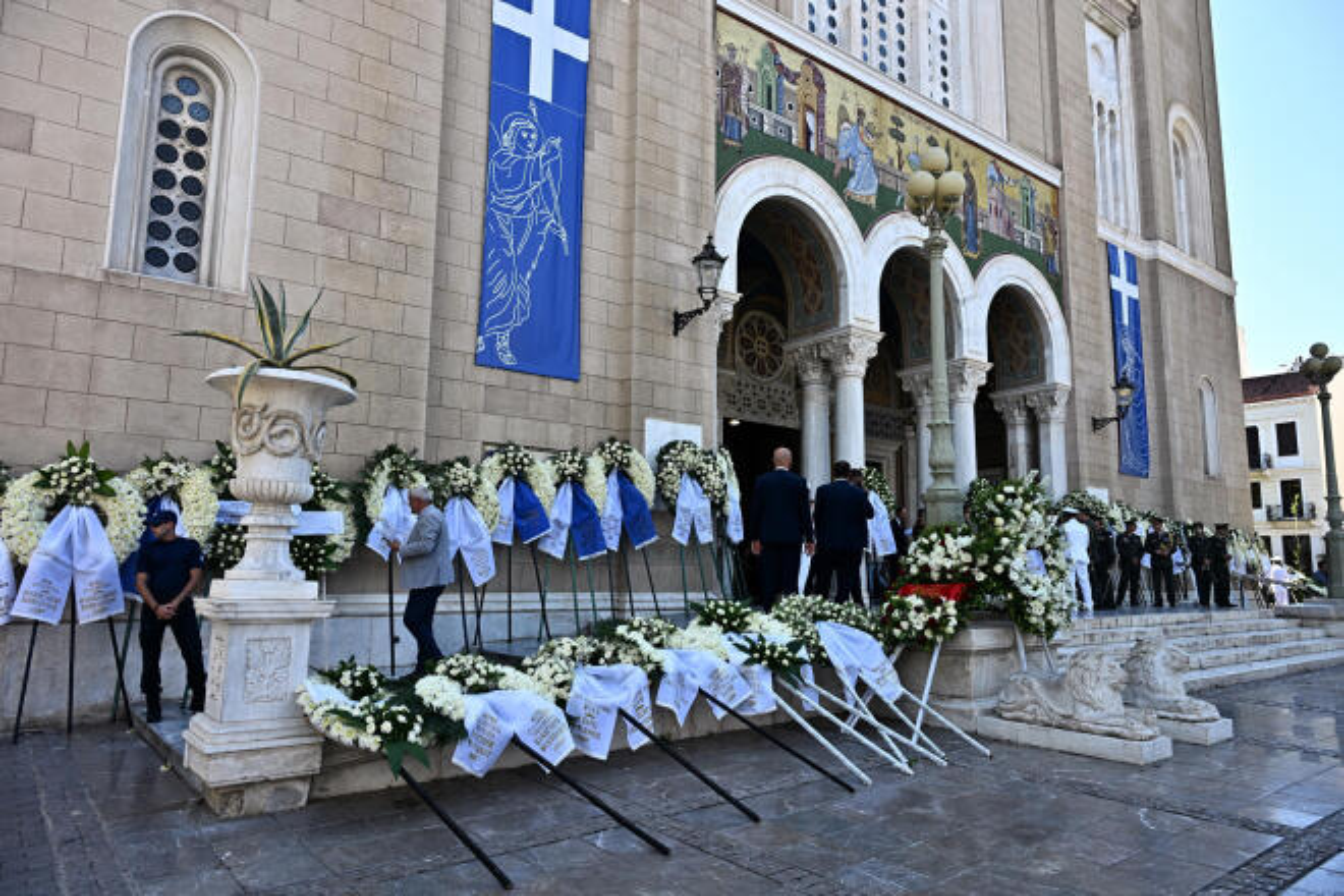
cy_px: 448
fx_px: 896
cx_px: 672
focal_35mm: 24
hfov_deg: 73.7
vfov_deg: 53.1
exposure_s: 1/320
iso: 200
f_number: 5.6
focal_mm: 24
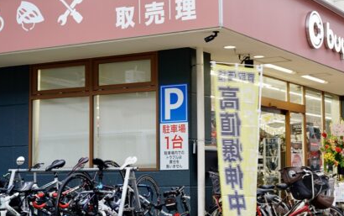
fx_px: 769
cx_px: 240
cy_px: 98
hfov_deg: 25.0
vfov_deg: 16.0
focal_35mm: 82
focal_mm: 55
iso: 125
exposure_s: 1/25
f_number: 5
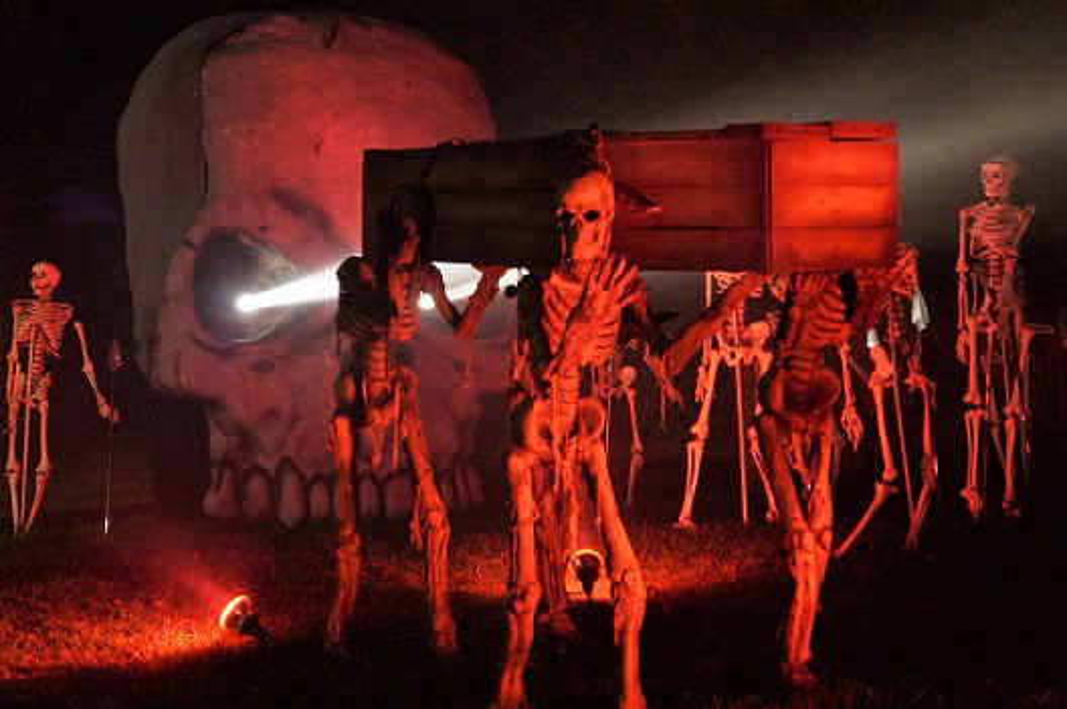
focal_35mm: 58
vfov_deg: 23.1
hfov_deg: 34.2
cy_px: 354
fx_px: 1732
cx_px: 534
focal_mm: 39
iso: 3200
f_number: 4.5
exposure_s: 1/40
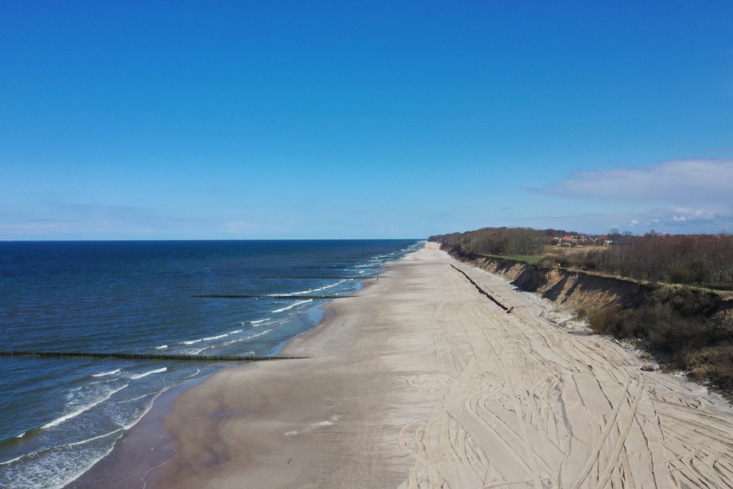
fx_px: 570
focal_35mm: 28
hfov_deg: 65.5
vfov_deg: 46.4
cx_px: 366
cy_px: 244
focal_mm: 10.26
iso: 100
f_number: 11
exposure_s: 1/160
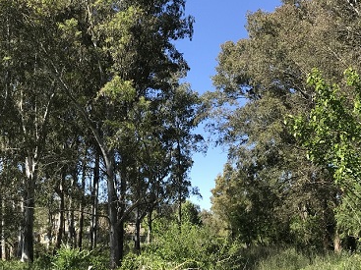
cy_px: 93
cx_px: 197
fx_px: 553
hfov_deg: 36.2
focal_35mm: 53
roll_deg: +1.0
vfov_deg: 27.4
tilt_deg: +15.2
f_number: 1.8
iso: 20
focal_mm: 3.99
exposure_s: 1/1088
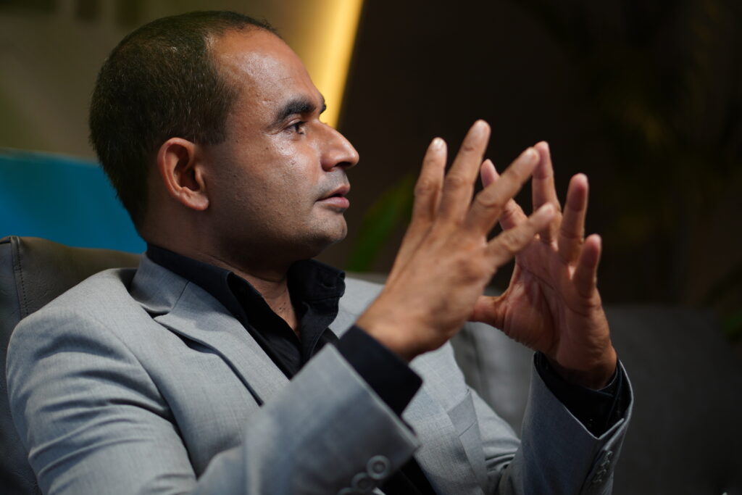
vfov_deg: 18.2
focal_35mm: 75
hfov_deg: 27.0
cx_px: 371
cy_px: 248
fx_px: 1546
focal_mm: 50
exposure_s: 1/100
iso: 160
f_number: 1.8
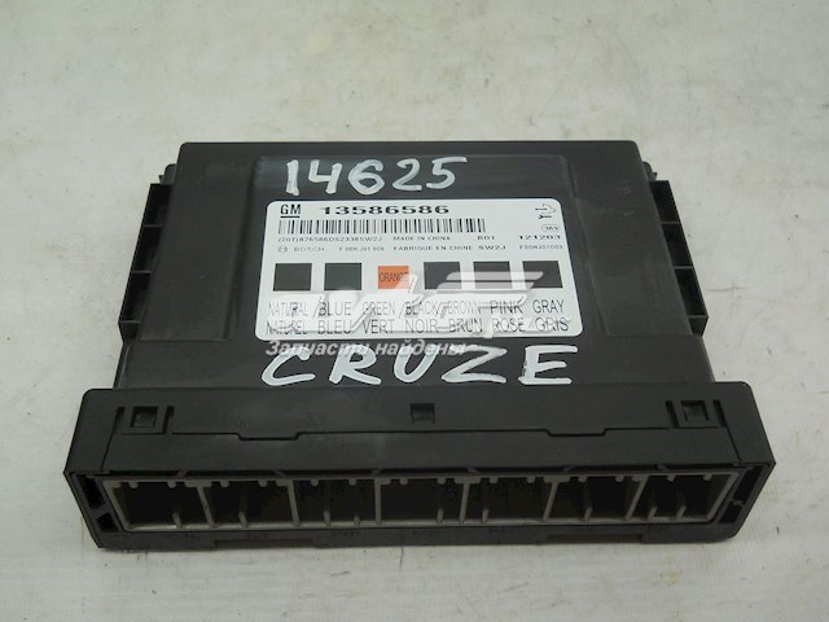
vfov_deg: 35.1
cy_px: 311
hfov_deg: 45.8
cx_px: 414
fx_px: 982
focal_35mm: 41
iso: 80
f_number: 3.1
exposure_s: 1/50
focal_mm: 6.72
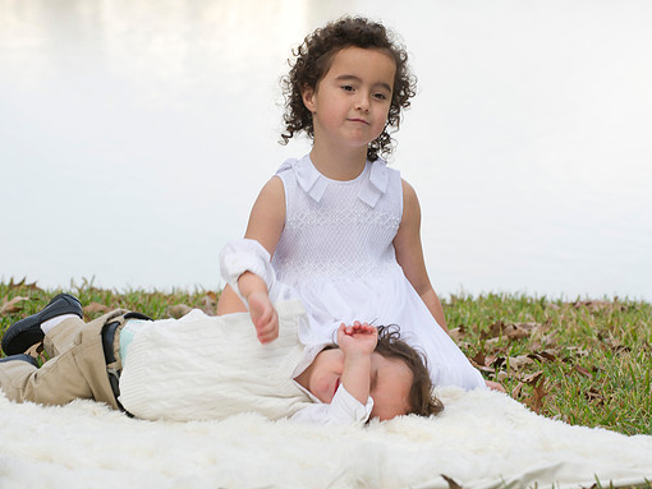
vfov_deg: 9.7
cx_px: 341
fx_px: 2883
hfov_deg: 12.9
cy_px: 244
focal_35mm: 153
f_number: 5.6
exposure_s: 1/200
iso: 200
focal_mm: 140
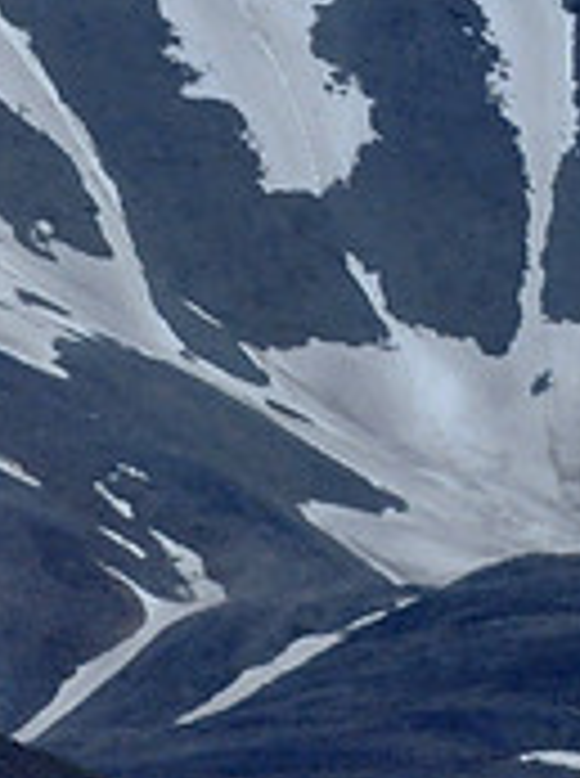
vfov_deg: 1.4
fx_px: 32559
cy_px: 20
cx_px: 742
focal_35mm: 1452
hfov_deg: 1.0
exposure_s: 1/500
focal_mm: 300
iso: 1600
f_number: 20
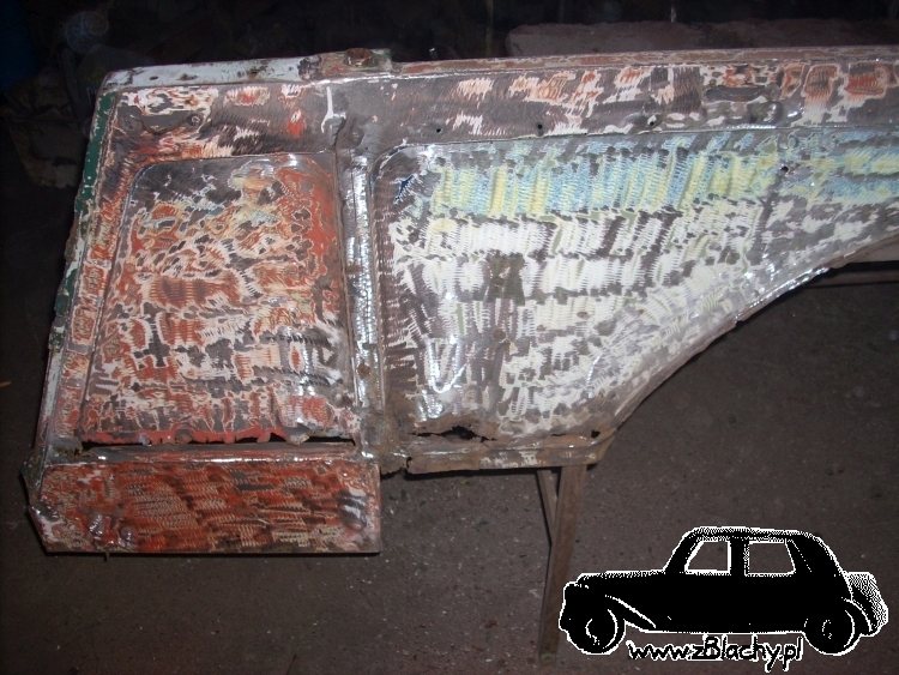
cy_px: 338
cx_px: 450
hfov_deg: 50.1
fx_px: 961
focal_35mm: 37
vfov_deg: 38.7
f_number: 2.8
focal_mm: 6.2
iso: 64
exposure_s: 1/60
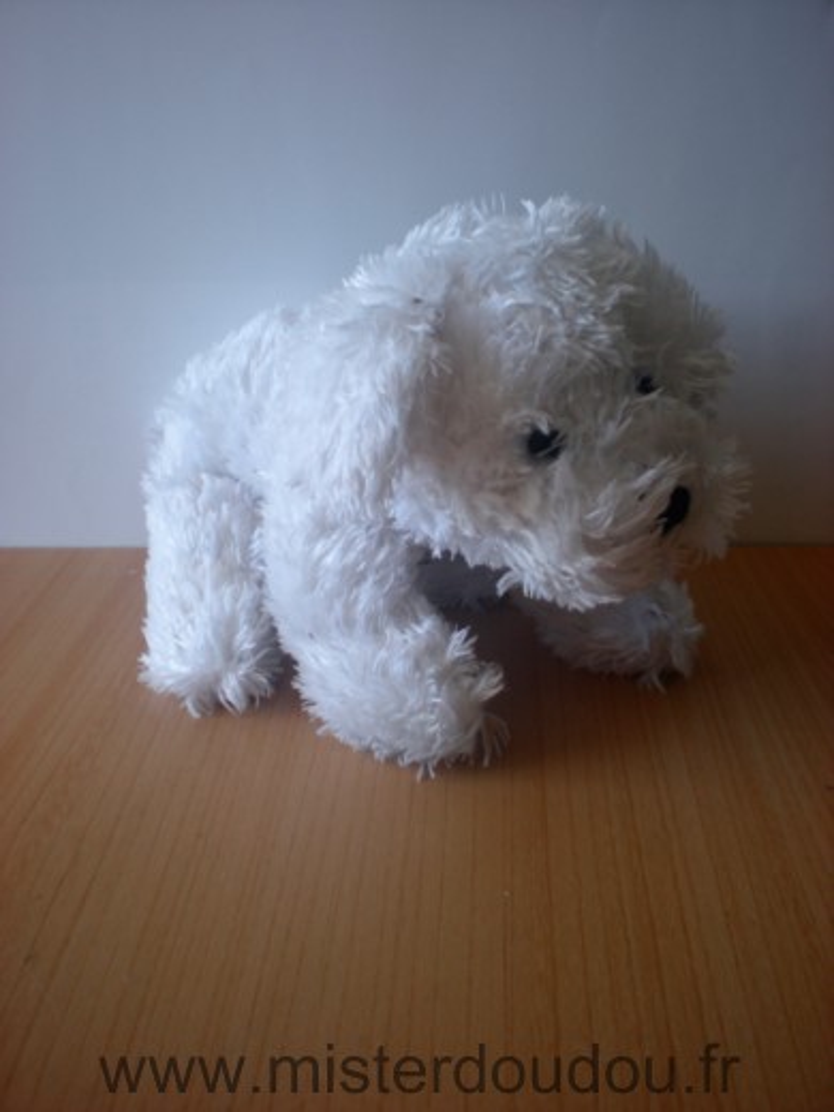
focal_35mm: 38
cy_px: 556
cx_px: 417
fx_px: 1221
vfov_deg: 49.0
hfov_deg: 37.7
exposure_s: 1/39.7
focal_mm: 6.3
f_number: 3.1
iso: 64
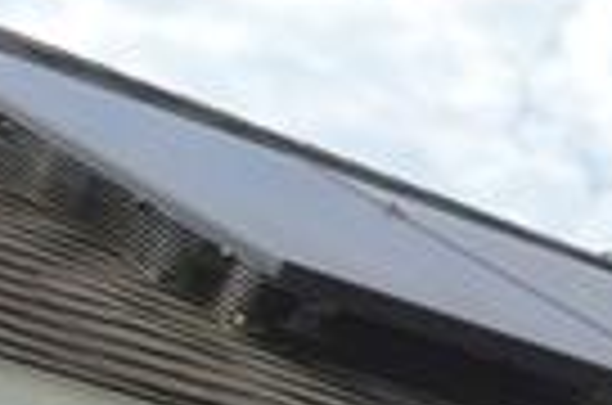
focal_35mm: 204
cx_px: 1904
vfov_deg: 6.3
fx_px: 3460
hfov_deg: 8.3
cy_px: 1102
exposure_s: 1/200
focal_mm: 18
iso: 100
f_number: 9
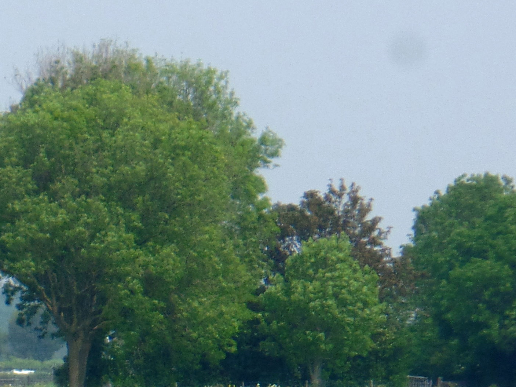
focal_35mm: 858
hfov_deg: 2.3
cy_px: 425
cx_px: -311
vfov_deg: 1.7
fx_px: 12789
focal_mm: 46.7
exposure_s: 1/500
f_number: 5.1
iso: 80
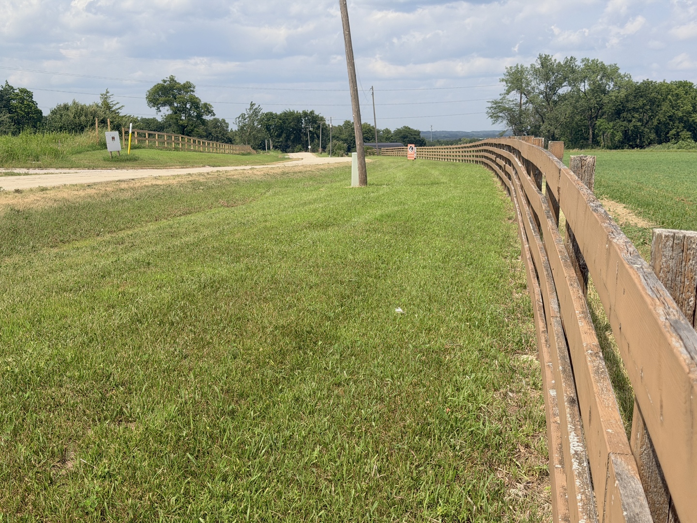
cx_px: 348
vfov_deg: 30.3
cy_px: 262
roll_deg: +0.6
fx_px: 966
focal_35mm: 48
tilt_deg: -7.8
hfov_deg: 39.7
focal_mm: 6.76
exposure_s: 1/5587
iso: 64
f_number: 1.78
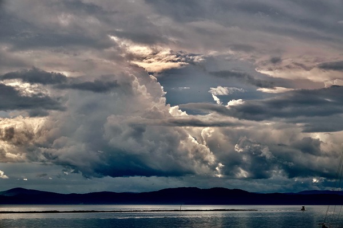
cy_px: 114
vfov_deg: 13.2
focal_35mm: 104
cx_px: 172
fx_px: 991
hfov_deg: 19.6
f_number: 5.6
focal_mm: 38.04
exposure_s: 1/1000
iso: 100
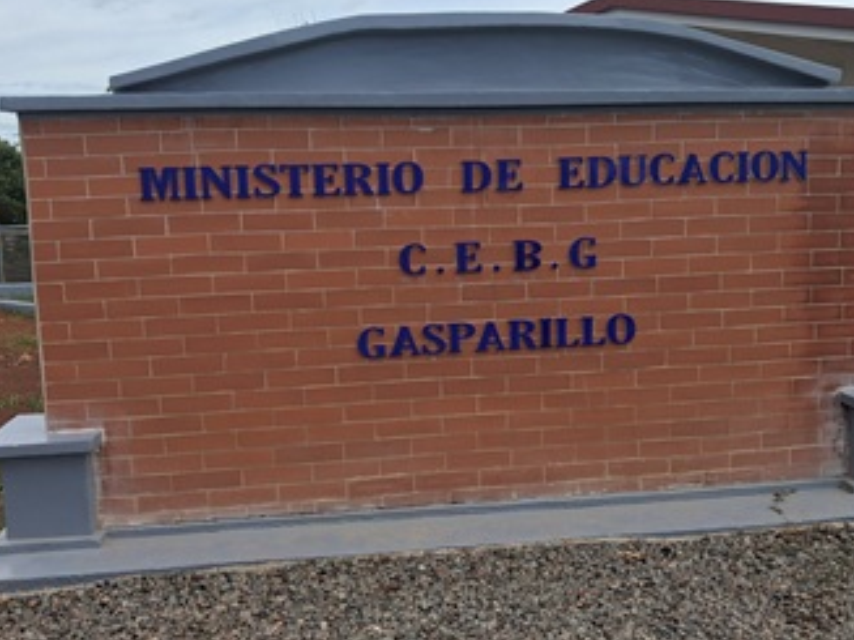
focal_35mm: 33
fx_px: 814
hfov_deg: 55.3
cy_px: 256
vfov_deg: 42.7
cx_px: 457
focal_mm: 4
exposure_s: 1/963
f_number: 1.8
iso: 25
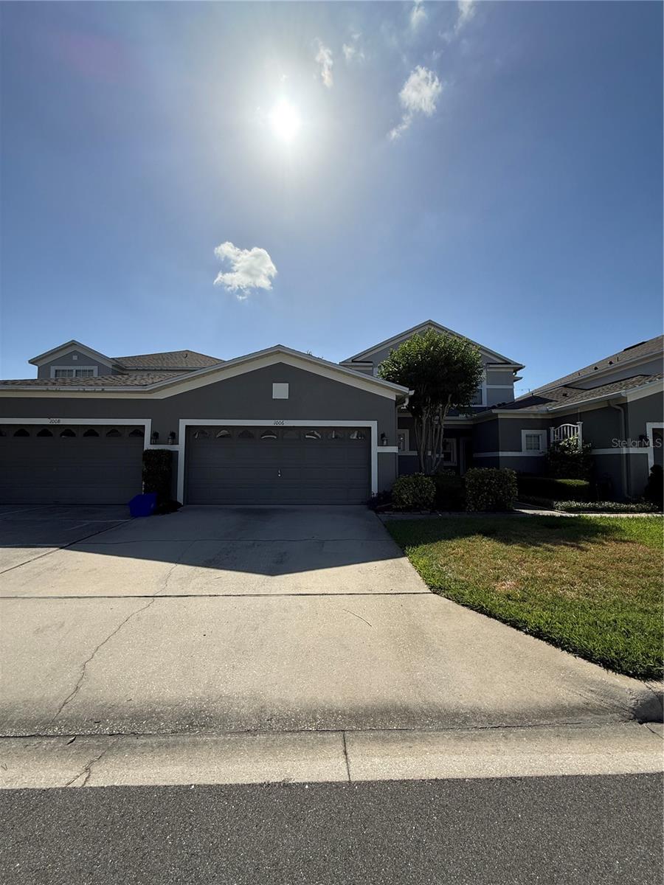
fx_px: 358
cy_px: 442
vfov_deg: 102.1
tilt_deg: +4.0
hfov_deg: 85.7
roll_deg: -0.5
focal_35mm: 14
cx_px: 332
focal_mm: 2.22
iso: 64
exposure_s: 1/3460
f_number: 2.2
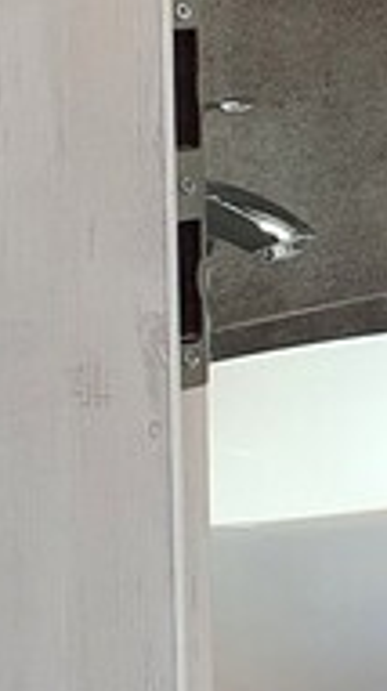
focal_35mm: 152
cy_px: -4
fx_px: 2782
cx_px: 915
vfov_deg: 13.9
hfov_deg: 7.5
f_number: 2.4
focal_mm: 4.3
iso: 160
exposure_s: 1/100
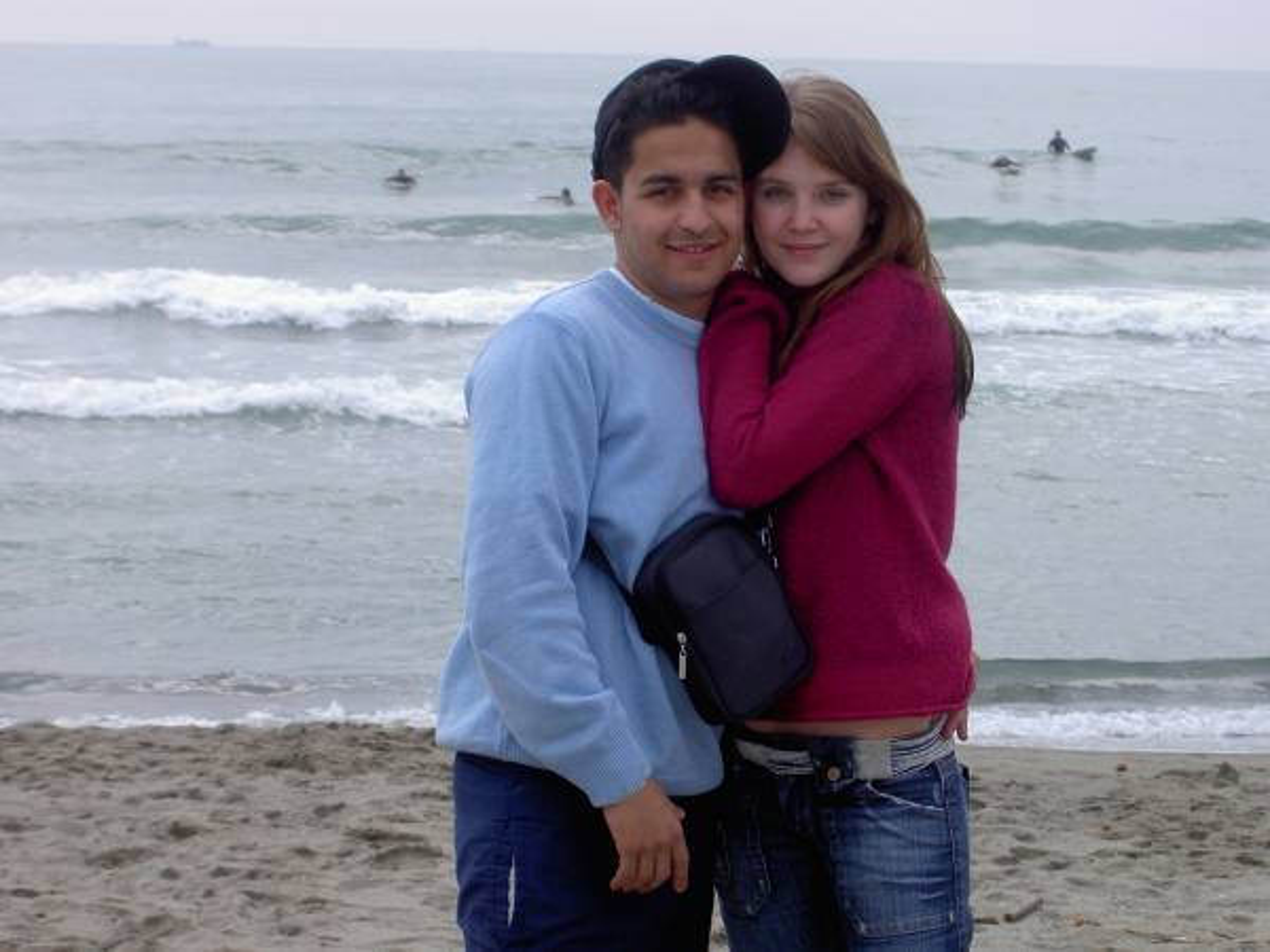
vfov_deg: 12.8
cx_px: 635
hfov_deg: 17.0
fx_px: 4256
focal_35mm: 116
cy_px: 476
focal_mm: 24
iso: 100
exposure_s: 1/400
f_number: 4.9
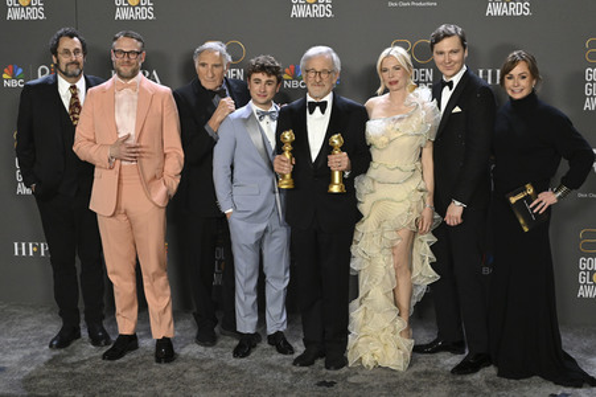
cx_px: 298
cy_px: 198
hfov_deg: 35.1
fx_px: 943
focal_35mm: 57
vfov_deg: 23.7
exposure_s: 1/320
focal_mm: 57
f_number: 7.1
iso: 6400
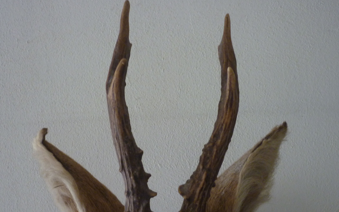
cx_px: 172
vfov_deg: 31.2
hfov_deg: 48.2
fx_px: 379
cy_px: 128
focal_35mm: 41
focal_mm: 5.5
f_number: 2.8
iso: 250
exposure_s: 1/30
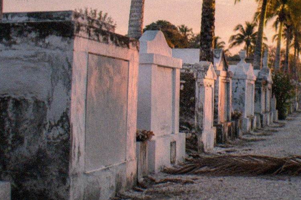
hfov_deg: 41.6
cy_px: 93
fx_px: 393
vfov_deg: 28.6
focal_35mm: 47
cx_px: 188
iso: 3200
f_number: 6.3
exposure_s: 1/25
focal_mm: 35
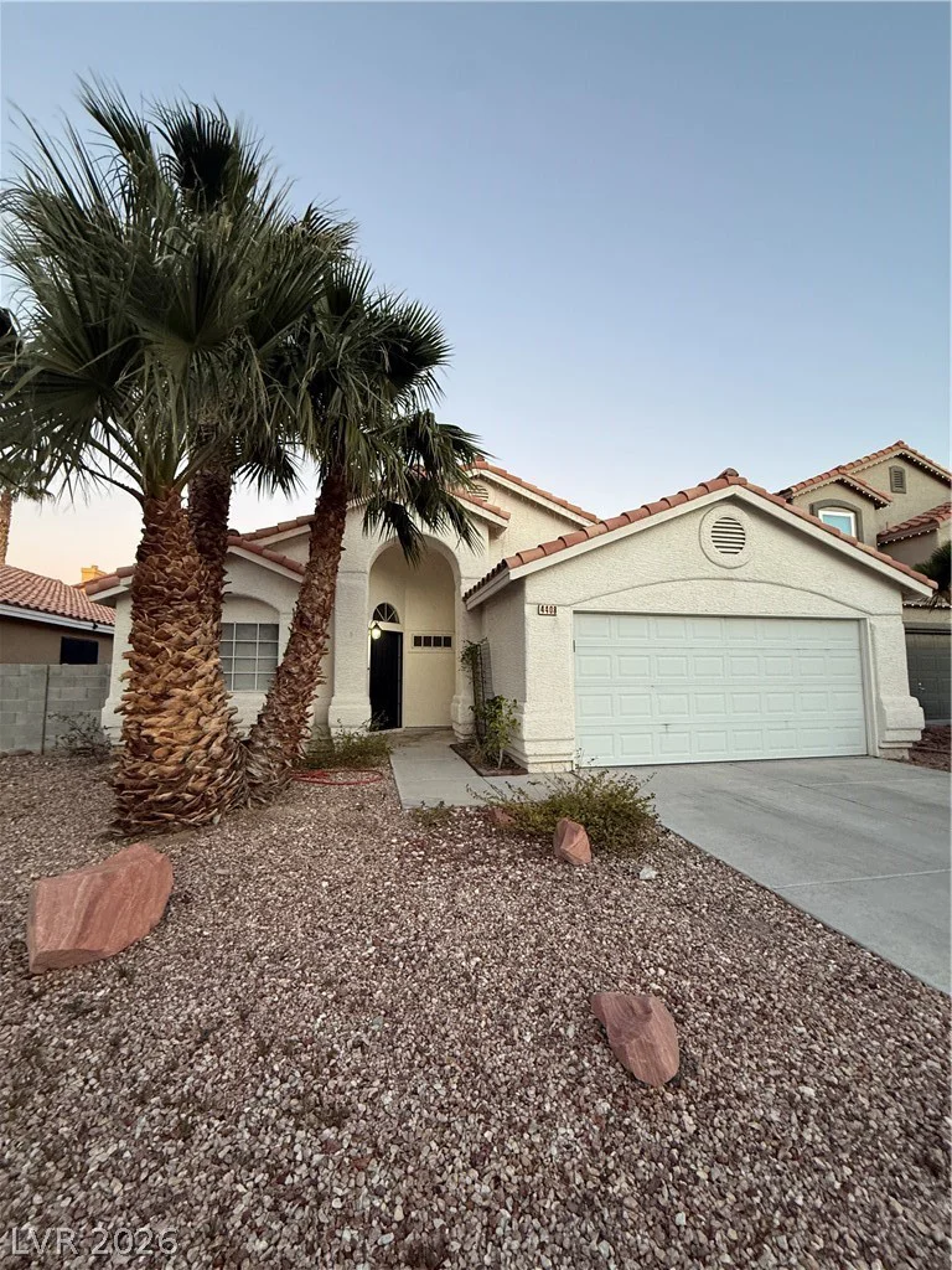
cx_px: 476
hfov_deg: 85.7
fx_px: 513
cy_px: 635
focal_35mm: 14
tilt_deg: +6.0
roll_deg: -0.1
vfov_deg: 102.1
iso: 250
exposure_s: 1/99
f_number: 2.2
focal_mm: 2.22
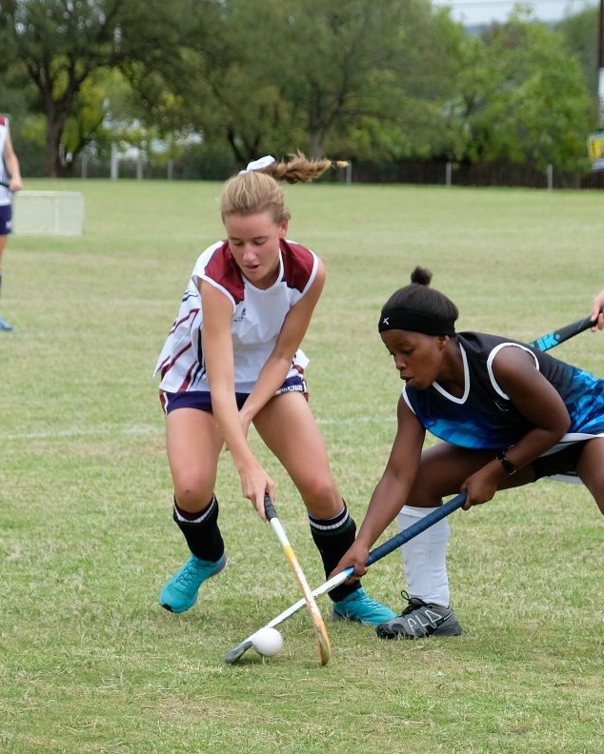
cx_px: 433
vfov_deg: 16.3
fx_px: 2636
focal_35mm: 118
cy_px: 378
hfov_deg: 13.0
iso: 200
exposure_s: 1/420
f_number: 4
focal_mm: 55
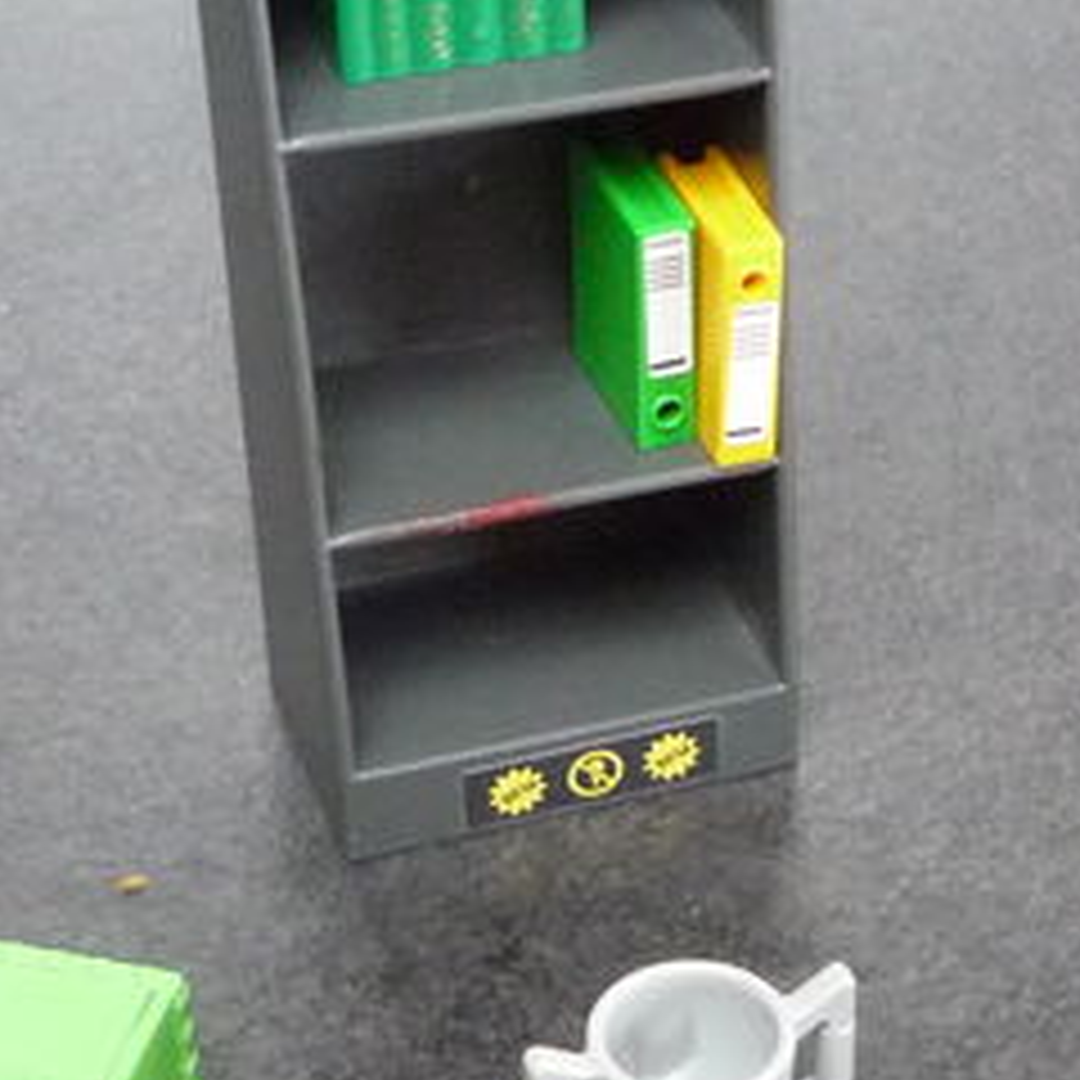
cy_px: 999
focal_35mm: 92
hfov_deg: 18.7
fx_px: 3247
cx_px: 868
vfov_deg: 18.5
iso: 400
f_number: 2.8
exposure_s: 1/13
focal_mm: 4.4
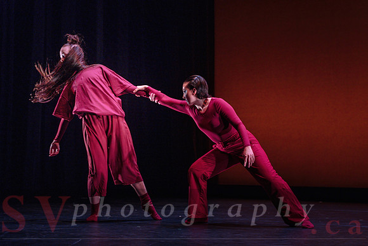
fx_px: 701
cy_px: 136
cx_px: 203
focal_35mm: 69
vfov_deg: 19.9
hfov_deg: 29.4
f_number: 2.8
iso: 2500
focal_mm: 62
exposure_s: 1/250
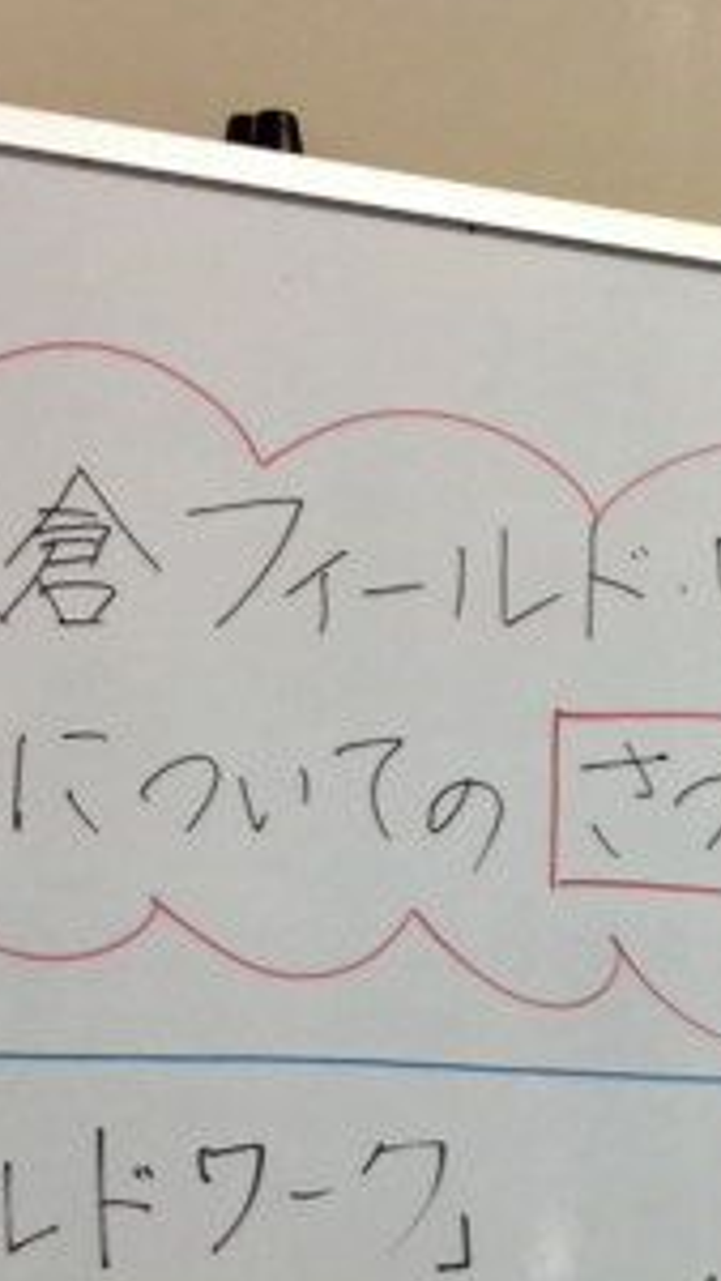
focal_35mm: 108
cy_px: 1225
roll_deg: +0.4
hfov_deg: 10.7
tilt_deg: +2.7
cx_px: 1195
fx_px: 3667
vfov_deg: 19.3
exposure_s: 1/24
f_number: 2.2
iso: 25
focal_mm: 4.15
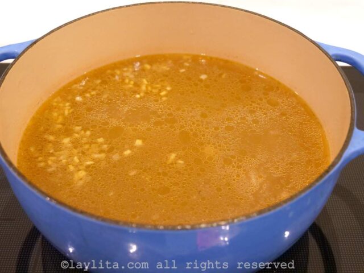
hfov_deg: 41.2
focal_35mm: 46
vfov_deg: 31.5
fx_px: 484
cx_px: 182
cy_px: 136
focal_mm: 23
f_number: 3.4
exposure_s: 1/60
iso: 3200
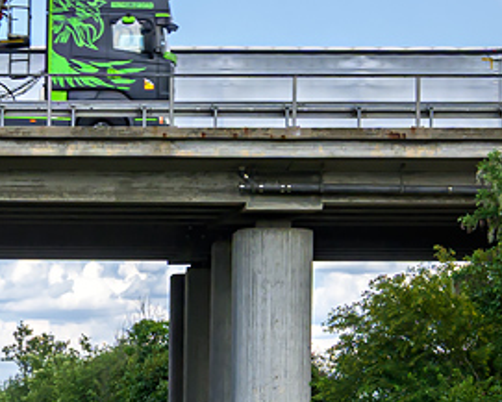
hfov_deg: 9.6
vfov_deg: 7.8
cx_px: -174
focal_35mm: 196
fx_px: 2914
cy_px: 478
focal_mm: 31.5
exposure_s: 1/500
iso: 200
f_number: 8
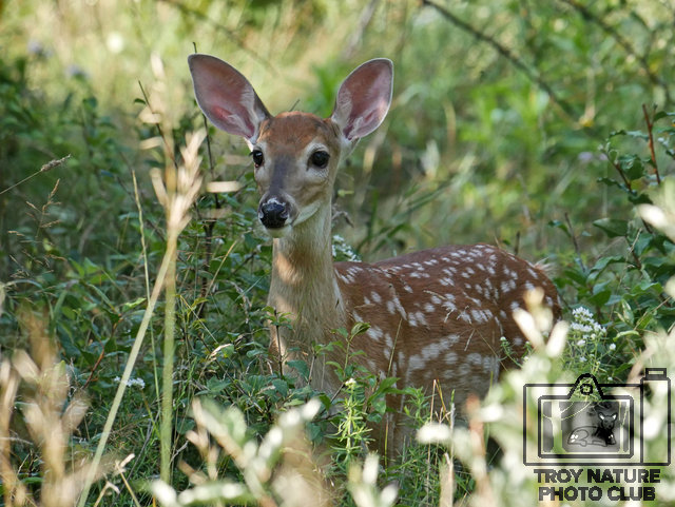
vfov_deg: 3.0
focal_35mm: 500
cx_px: 338
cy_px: 254
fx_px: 9757
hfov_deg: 4.0
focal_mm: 250
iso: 1600
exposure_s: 1/640
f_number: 8
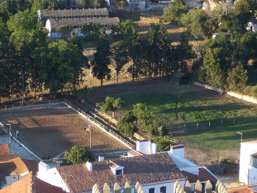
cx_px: 117
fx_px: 1336
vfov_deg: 8.2
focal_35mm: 180
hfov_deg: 11.0
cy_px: 123
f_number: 4.8
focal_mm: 24
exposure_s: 1/180
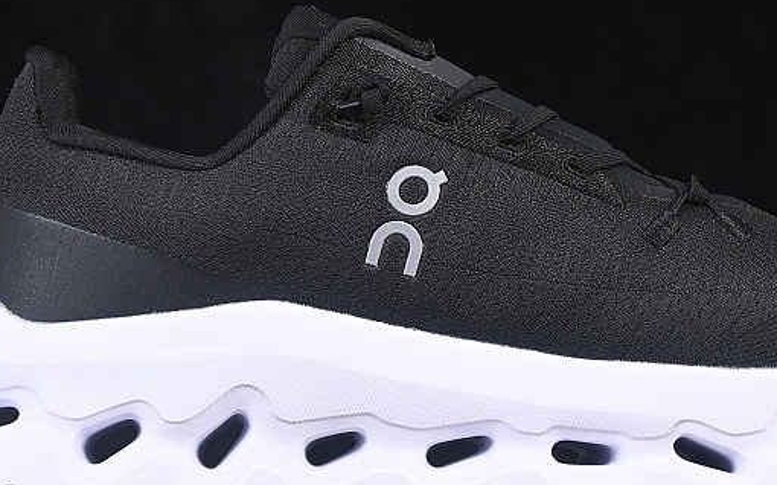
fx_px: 3428
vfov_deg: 8.1
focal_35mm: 162
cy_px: 185
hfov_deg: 12.9
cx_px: 468
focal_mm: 50
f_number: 6.3
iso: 160
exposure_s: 1/60
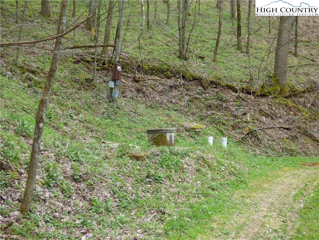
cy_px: 120
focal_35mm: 41
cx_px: 160
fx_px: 378
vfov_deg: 35.1
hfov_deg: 45.8
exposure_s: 1/160
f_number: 3.6
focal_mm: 7.07
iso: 100
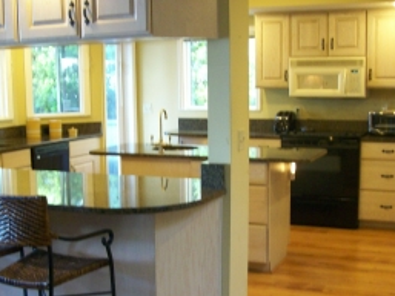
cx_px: 164
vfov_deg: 26.0
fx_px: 639
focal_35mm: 56
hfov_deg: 34.3
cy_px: 187
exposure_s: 1/17.6
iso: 160
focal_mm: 6
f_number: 2.7
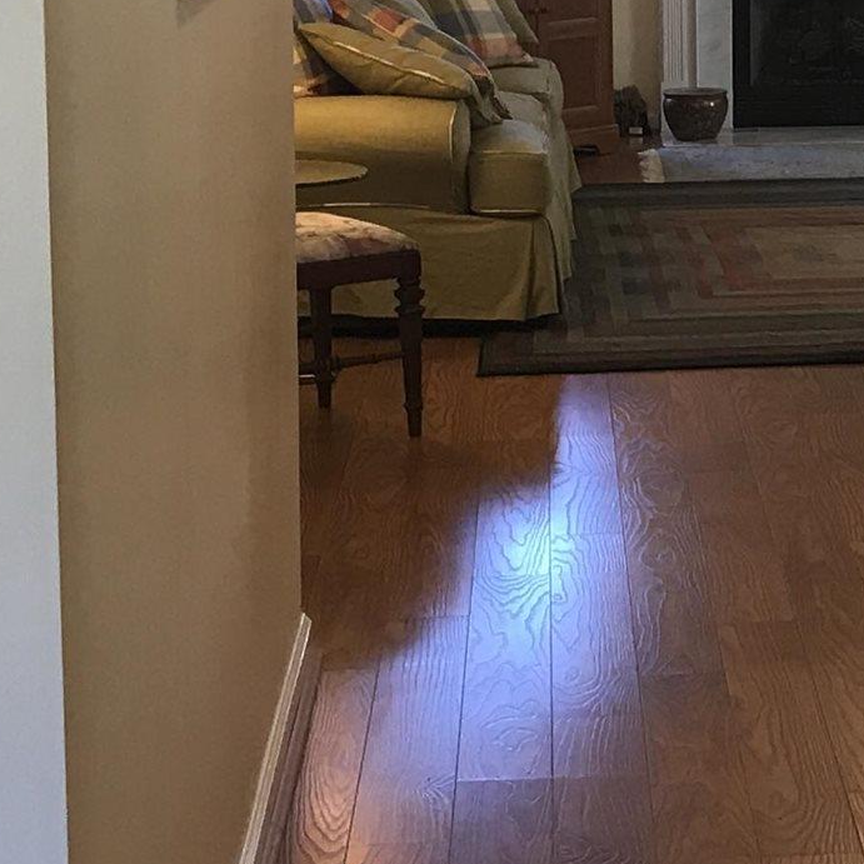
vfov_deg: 15.6
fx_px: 3106
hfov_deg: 15.3
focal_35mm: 110
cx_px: 1022
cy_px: 43
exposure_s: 1/24
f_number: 1.8
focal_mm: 3.99
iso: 32
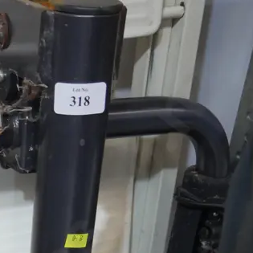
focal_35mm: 92
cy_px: 398
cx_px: -35
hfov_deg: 18.1
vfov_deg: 16.8
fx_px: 761
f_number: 3.6
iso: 800
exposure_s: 1/60
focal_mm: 16
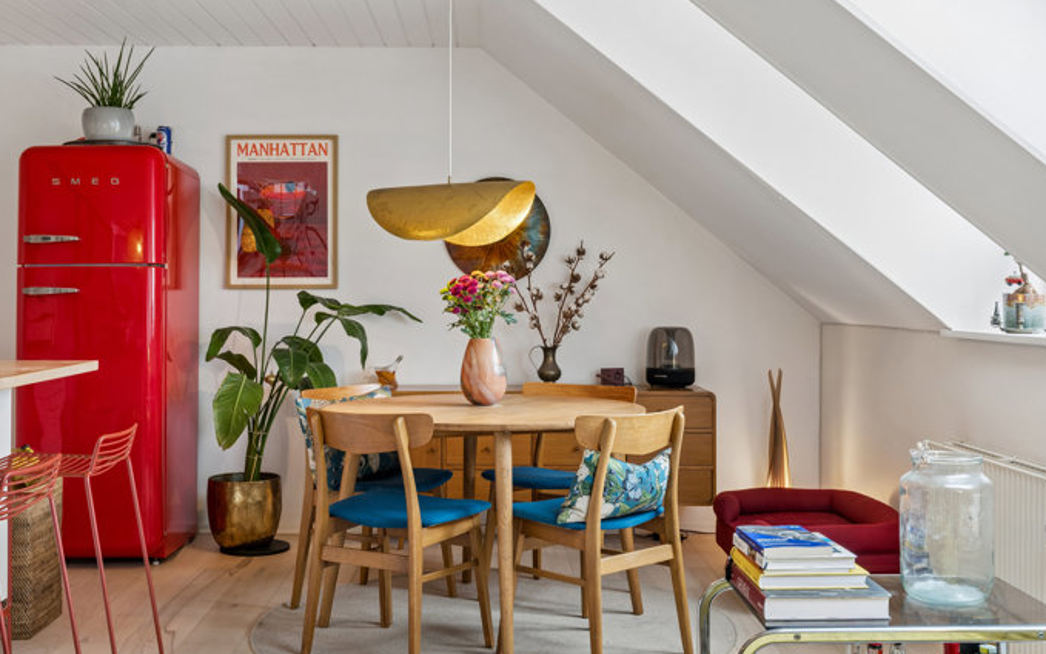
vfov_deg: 30.6
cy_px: 298
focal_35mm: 42
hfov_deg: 47.1
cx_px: 490
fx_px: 1198
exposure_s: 1/3.33
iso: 160
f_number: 8
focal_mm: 35
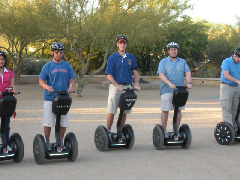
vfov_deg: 22.9
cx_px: 120
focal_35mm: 64
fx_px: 444
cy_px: 90
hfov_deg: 30.3
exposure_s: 1/127
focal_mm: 11.2
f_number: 4.6
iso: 297
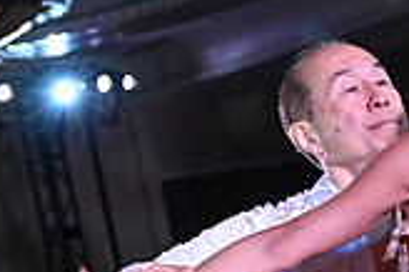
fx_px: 2735
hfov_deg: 8.5
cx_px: 445
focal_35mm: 241
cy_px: 417
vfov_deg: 5.6
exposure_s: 1/320
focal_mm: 68
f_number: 6.3
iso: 5000
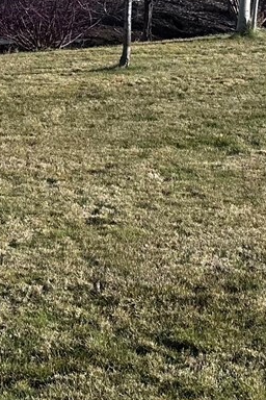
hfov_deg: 13.2
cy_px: -147
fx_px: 1153
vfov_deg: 18.1
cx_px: 169
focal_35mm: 104
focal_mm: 6.86
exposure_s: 1/3058
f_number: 1.78
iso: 80
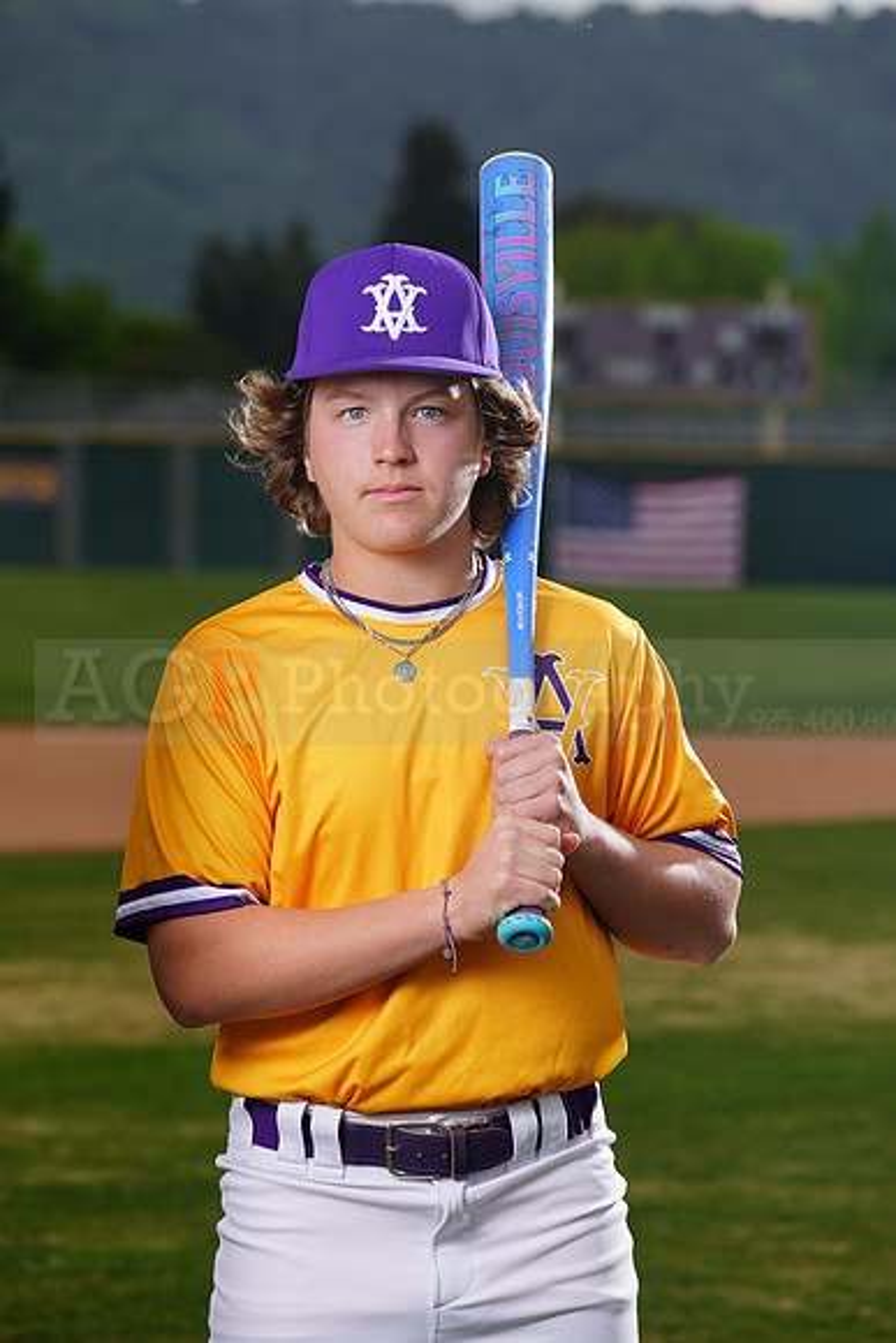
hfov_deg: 7.2
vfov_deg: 10.7
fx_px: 7163
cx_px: 448
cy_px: 672
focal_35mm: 192
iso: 100
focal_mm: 192
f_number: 8
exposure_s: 1/250
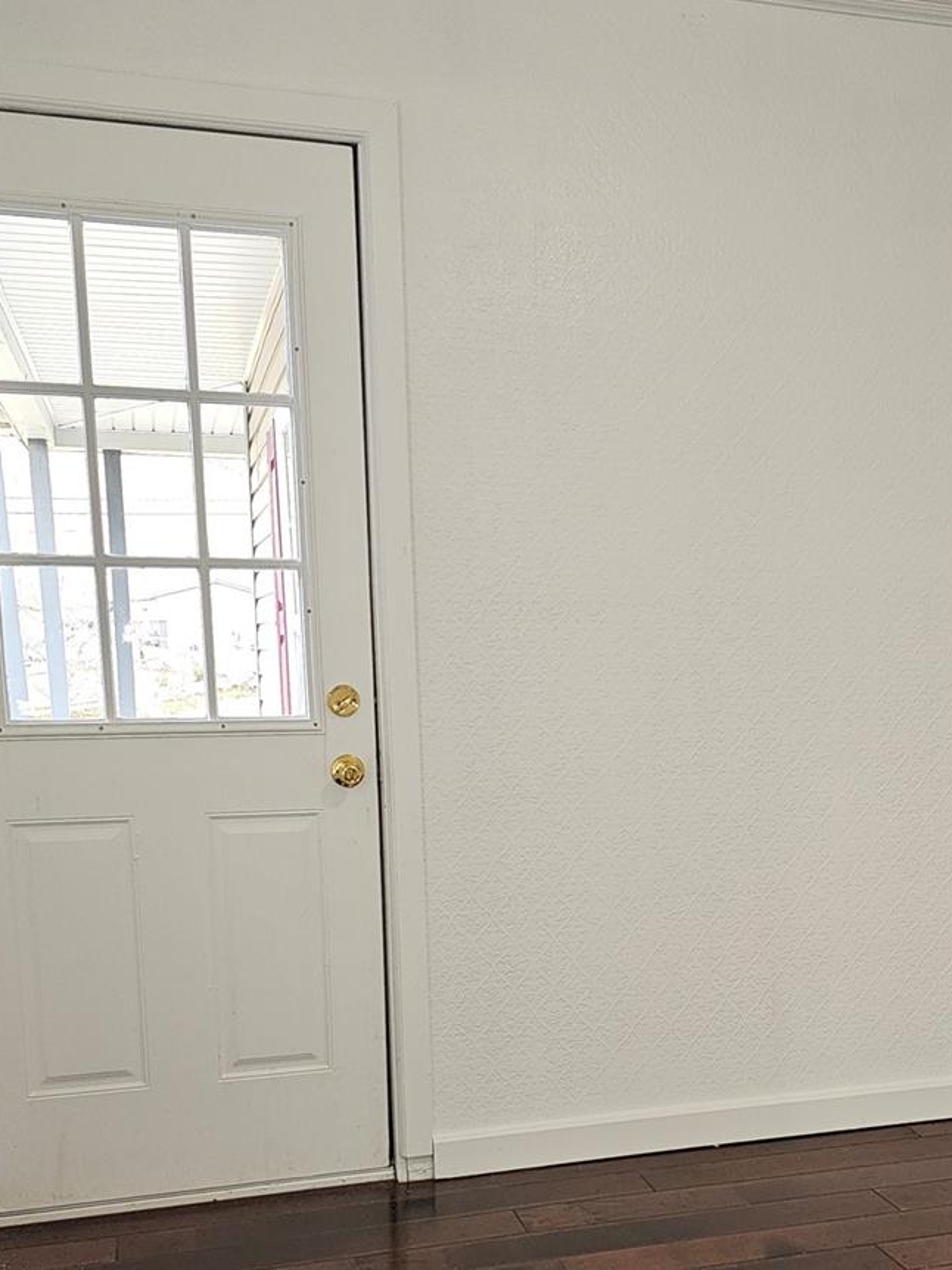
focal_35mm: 41
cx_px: 619
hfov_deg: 34.9
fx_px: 1504
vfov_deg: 44.8
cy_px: 894
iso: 80
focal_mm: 6.3
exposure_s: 1/60
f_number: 1.7
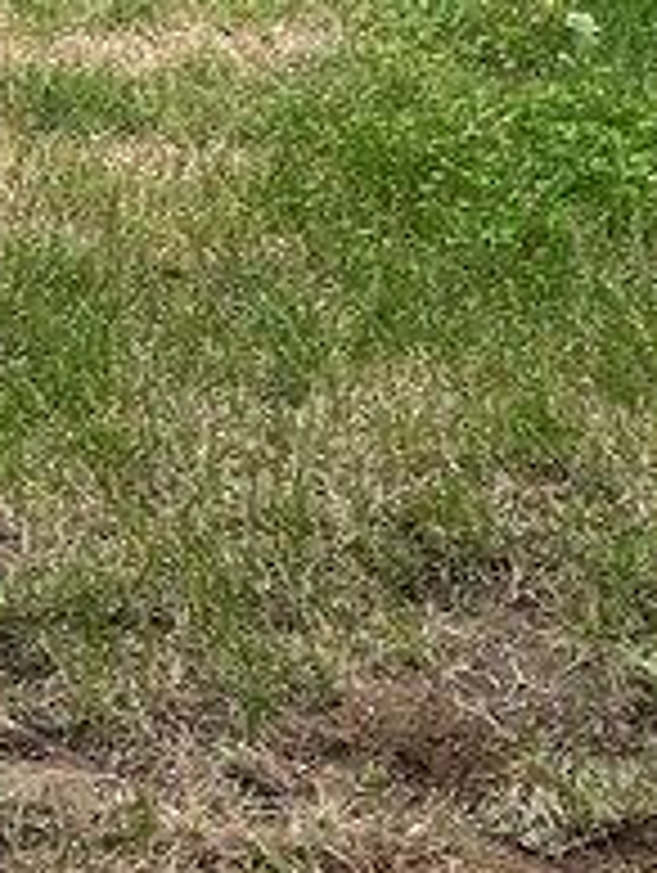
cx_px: -932
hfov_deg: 9.6
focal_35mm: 137
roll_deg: +1.0
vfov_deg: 12.7
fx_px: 3459
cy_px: -819
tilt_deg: -4.7
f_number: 1.6
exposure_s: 1/1208
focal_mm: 4.2
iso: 32
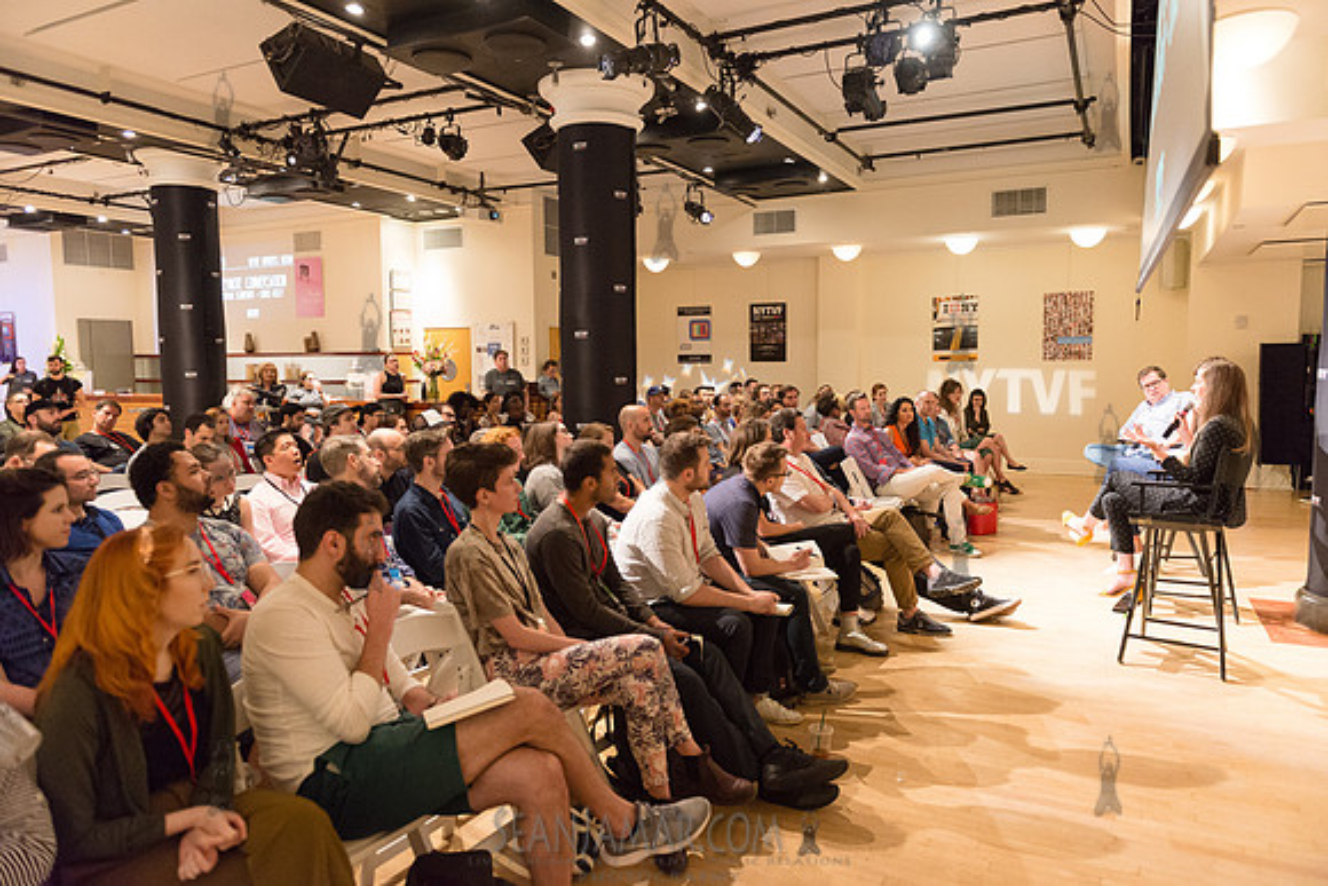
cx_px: 664
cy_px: 443
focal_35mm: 24
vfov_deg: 53.2
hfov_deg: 73.7
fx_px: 885
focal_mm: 24
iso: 4000
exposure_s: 1/200
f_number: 2.8
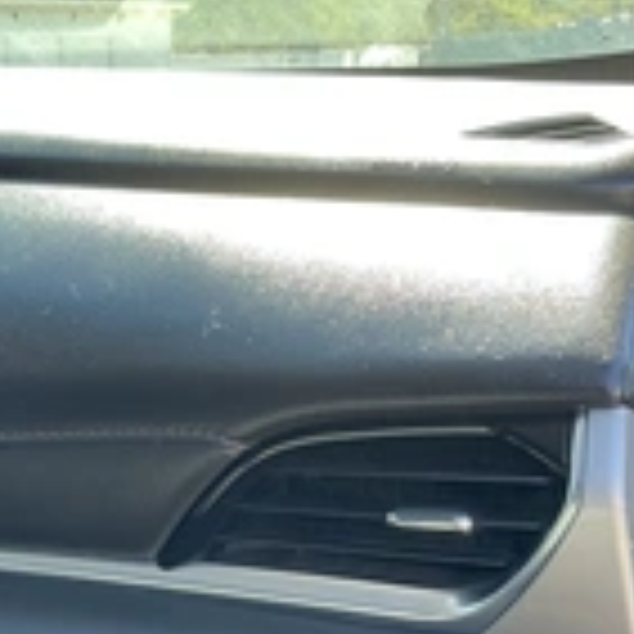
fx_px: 1450
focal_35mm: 70
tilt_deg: -14.3
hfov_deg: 24.0
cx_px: 63
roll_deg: +2.3
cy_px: 486
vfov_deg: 24.4
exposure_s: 1/122
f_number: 1.8
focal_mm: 3
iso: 40
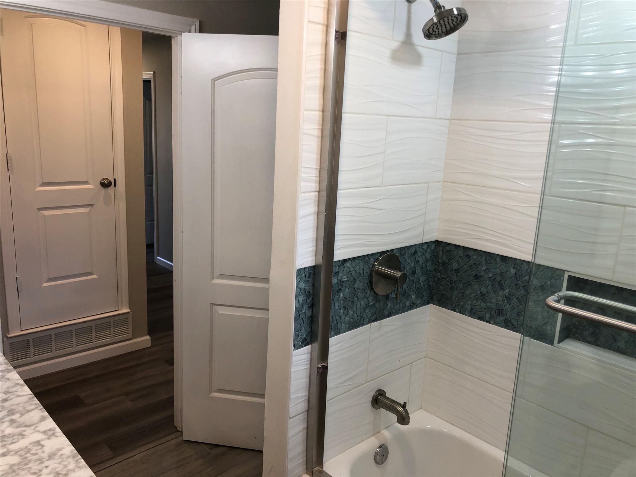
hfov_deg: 63.4
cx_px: 318
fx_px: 514
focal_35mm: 28
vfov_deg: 49.7
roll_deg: -2.9
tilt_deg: -12.4
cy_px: 238
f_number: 1.8
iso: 64
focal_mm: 3.99
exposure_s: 1/120
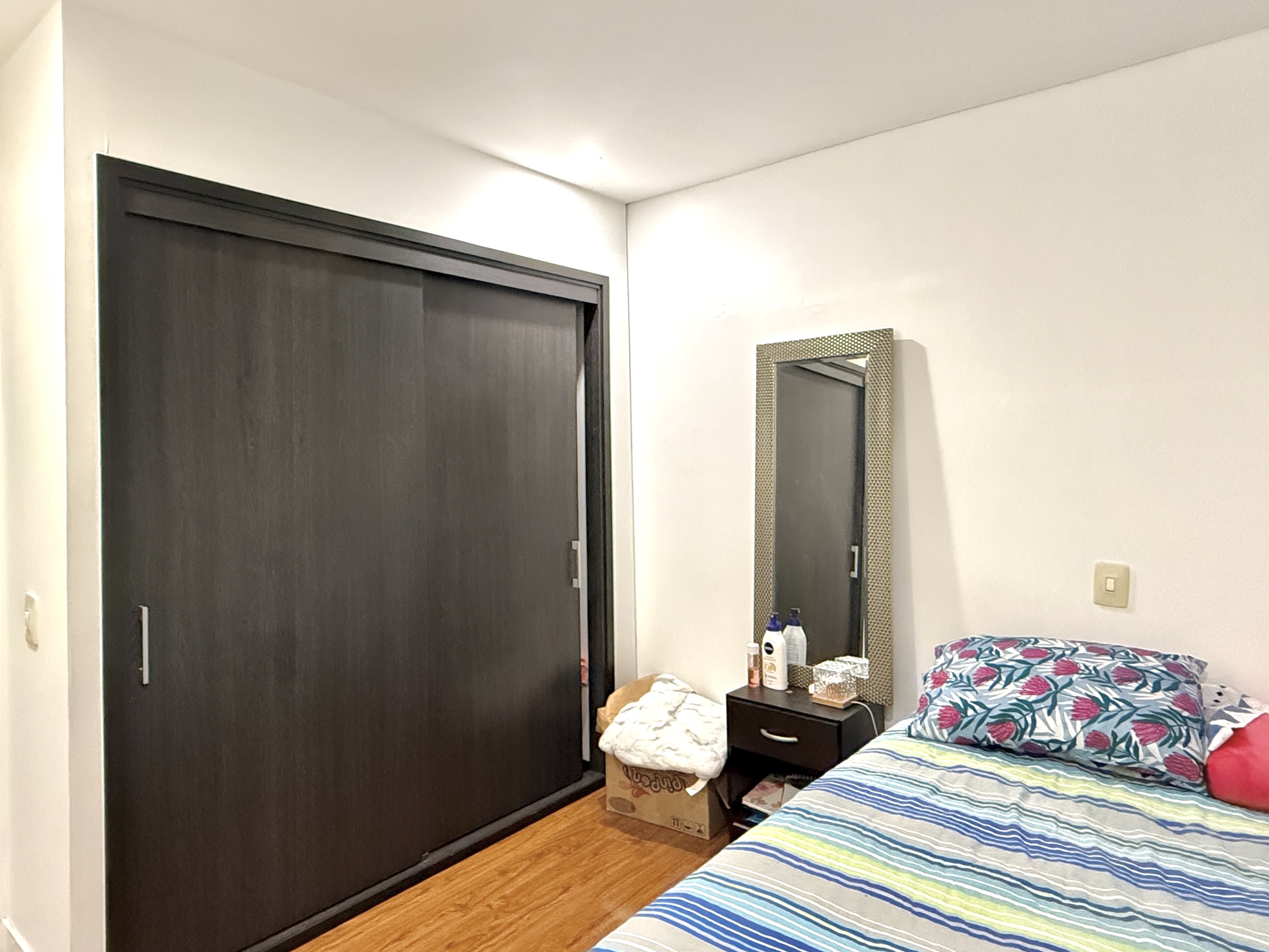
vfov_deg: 61.0
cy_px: 445
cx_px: 592
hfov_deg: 76.3
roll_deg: +1.0
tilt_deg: +0.8
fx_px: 806
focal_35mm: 22
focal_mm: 2.22
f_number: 2.2
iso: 1250
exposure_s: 1/60
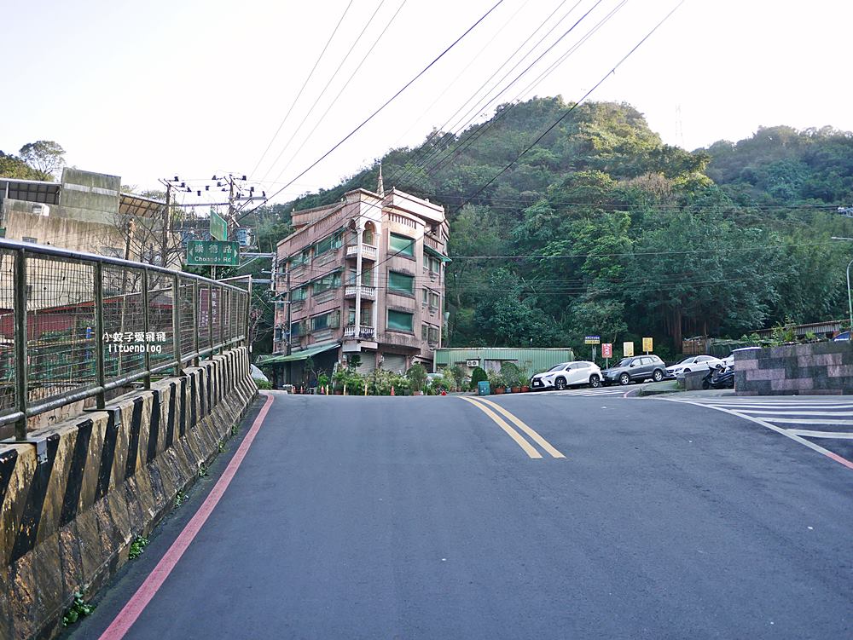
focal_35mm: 28
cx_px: 426
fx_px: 690
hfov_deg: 63.4
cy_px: 320
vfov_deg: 49.8
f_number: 2.5
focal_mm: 14
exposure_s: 1/500
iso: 200
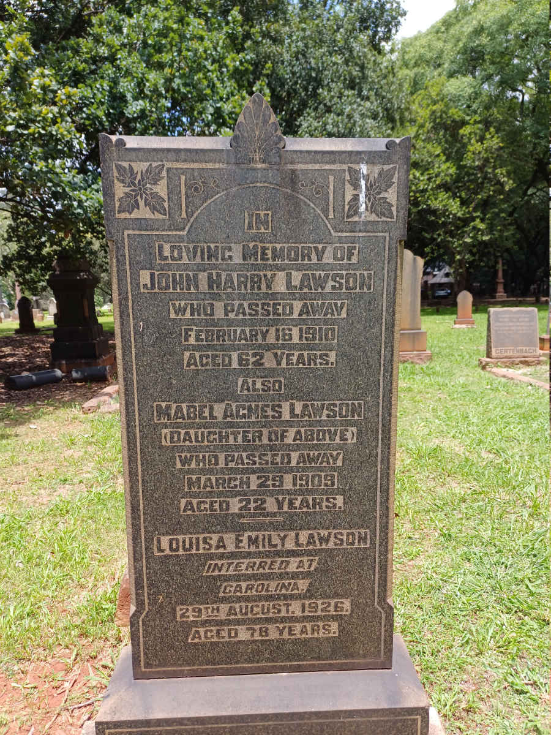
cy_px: 368
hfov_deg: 54.9
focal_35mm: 25
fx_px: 531
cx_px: 276
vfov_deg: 69.4
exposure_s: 1/377
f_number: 1.8
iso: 50
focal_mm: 4.65
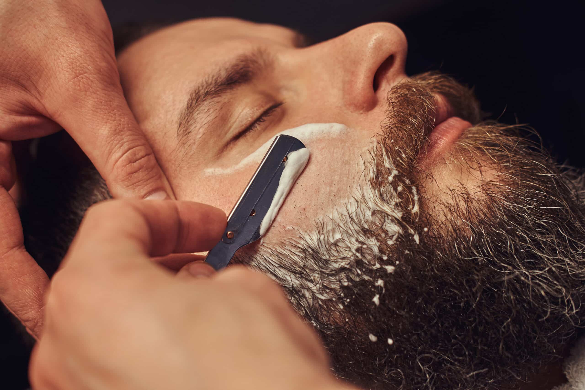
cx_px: 292
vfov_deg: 25.5
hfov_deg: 37.5
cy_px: 195
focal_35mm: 53
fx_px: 861
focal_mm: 35
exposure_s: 1/125
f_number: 2.8
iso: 320
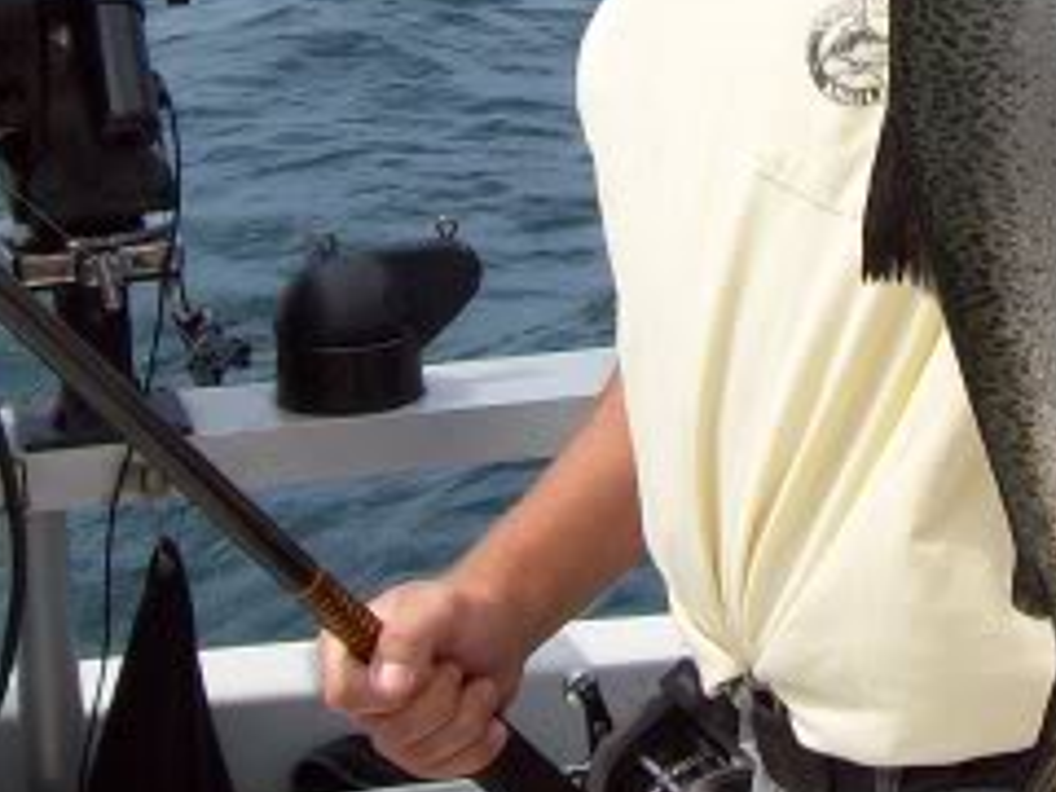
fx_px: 3661
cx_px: 840
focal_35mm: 120
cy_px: -154
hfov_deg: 16.3
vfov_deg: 12.1
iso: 80
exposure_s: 1/588
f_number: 4.8
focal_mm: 6
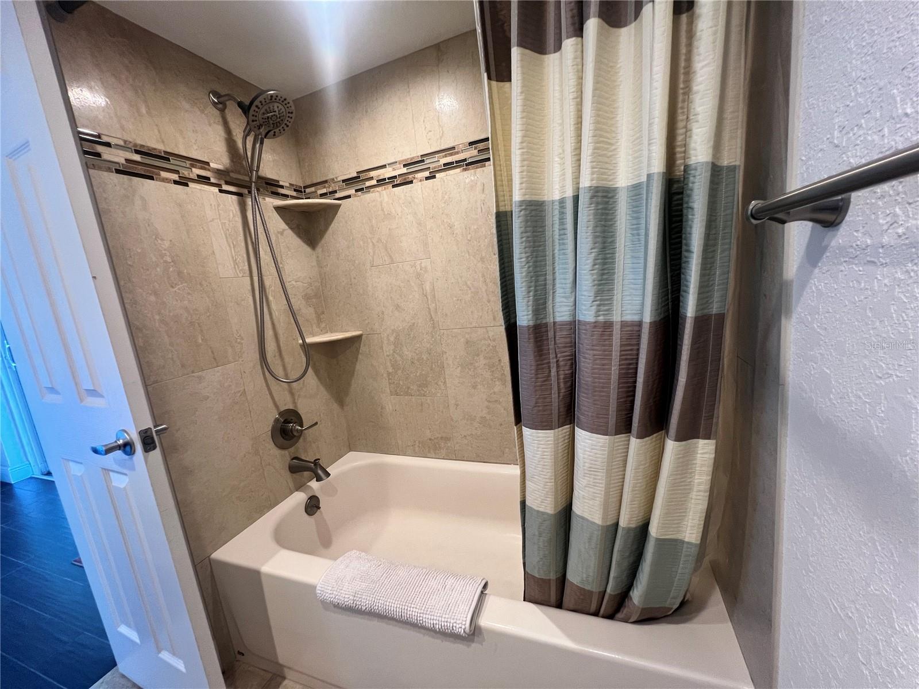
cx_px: 460
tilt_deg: -10.2
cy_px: 344
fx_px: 345
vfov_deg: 89.9
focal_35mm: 13
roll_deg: +7.0
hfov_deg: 106.2
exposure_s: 1/60
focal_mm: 1.57
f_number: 1.8
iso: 125
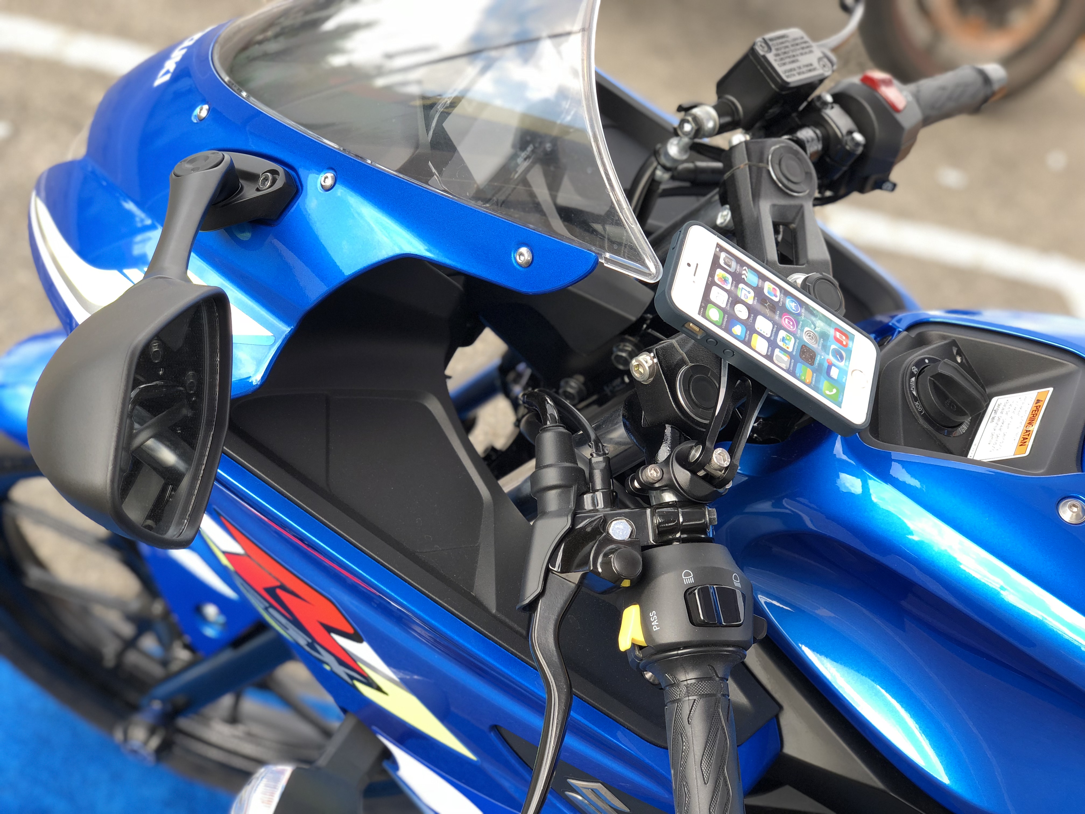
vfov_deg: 28.0
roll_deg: -23.3
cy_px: 407
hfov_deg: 36.8
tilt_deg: -33.2
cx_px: 542
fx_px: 1630
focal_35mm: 52
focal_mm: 6
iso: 25
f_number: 2.4
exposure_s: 1/120
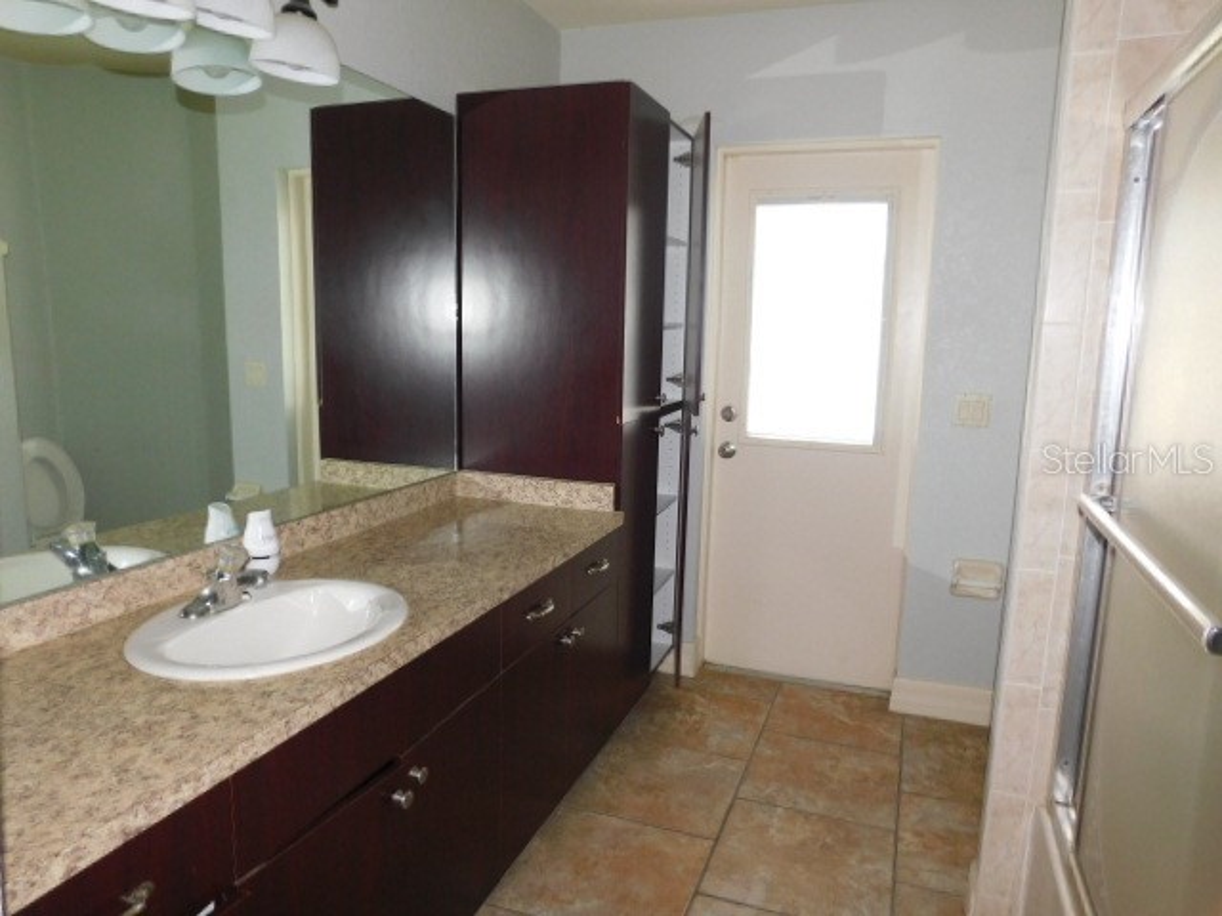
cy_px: 458
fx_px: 847
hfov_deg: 71.6
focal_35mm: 24
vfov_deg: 56.8
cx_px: 611
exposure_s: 1/30
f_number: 3
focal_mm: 4.1
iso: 200
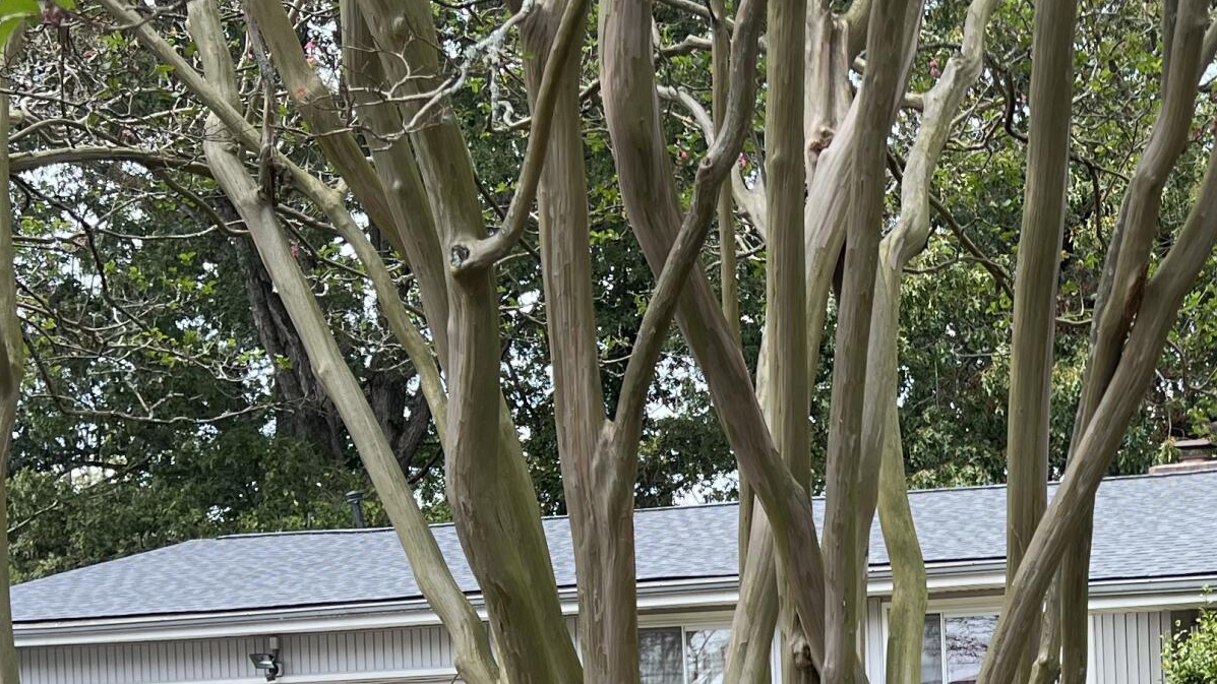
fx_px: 2291
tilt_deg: -1.5
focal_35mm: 71
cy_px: 804
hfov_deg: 28.7
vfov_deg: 16.3
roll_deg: +2.6
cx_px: 1068
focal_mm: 5.7
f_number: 1.5
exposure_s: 1/974
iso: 50
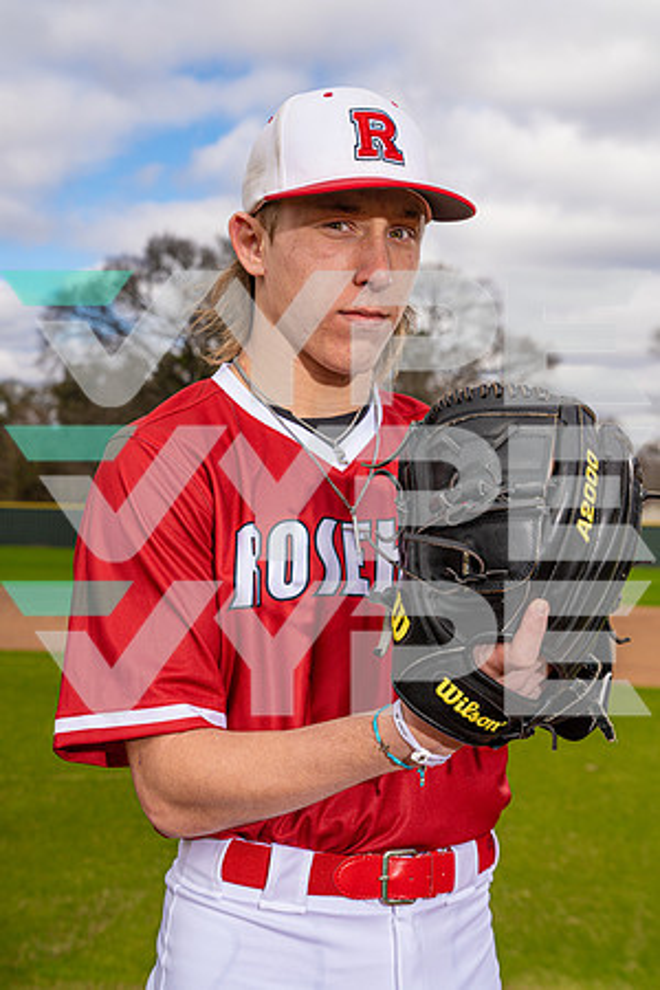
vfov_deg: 38.9
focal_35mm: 51
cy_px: 495
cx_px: 330
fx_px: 1402
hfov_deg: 26.5
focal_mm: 51
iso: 100
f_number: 6.3
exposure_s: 1/250
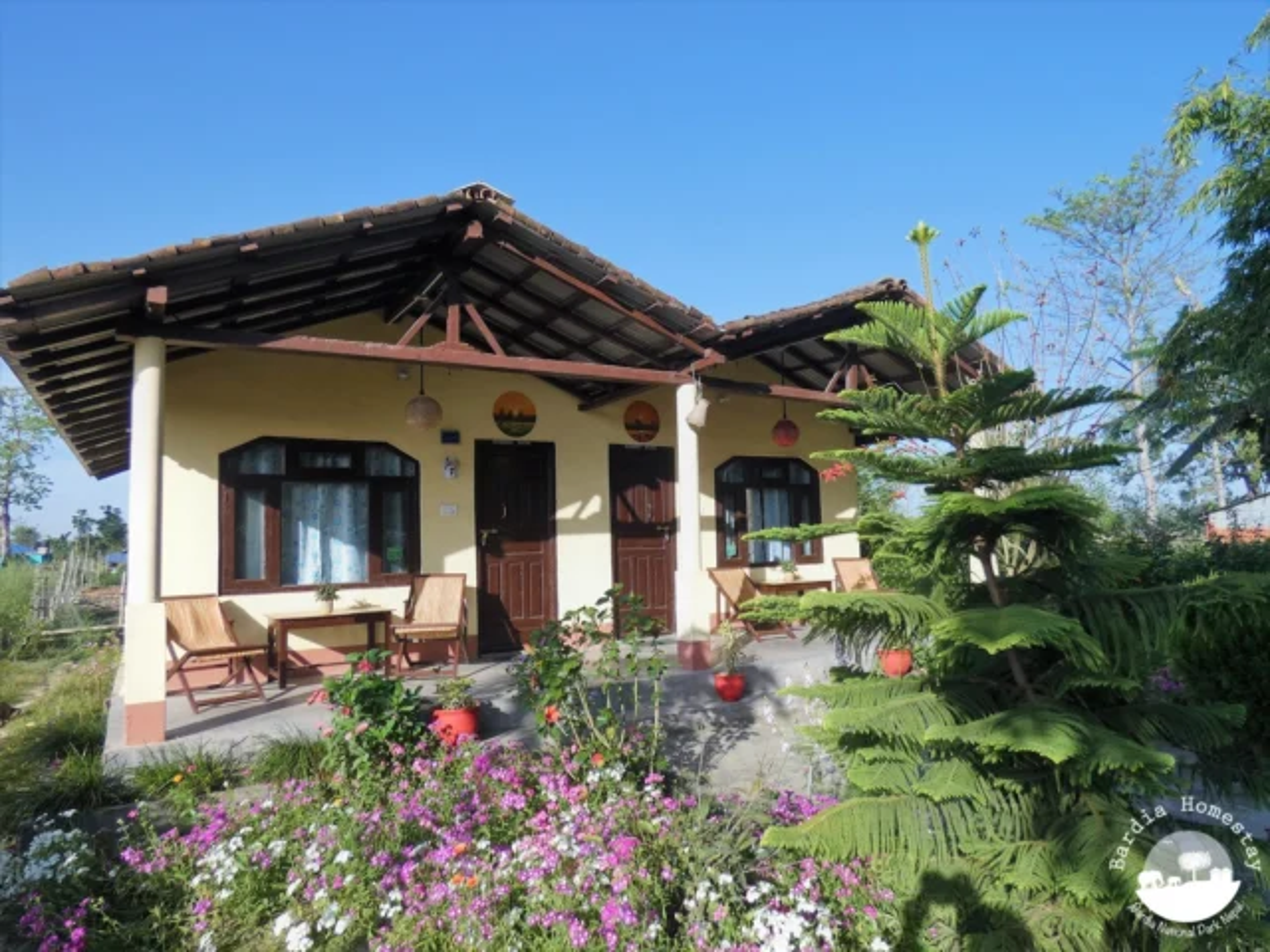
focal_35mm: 22
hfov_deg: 76.4
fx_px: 807
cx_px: 635
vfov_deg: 61.1
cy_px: 476
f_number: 2.9
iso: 80
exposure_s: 1/1000
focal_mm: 3.9
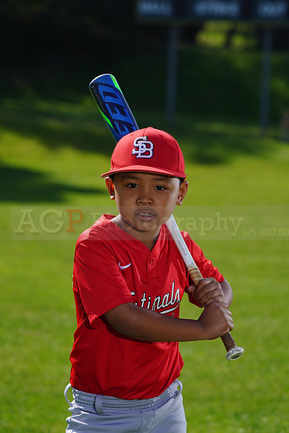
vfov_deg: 9.7
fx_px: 2551
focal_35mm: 212
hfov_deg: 6.5
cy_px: 216
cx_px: 144
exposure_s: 1/250
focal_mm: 212
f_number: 9
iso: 100
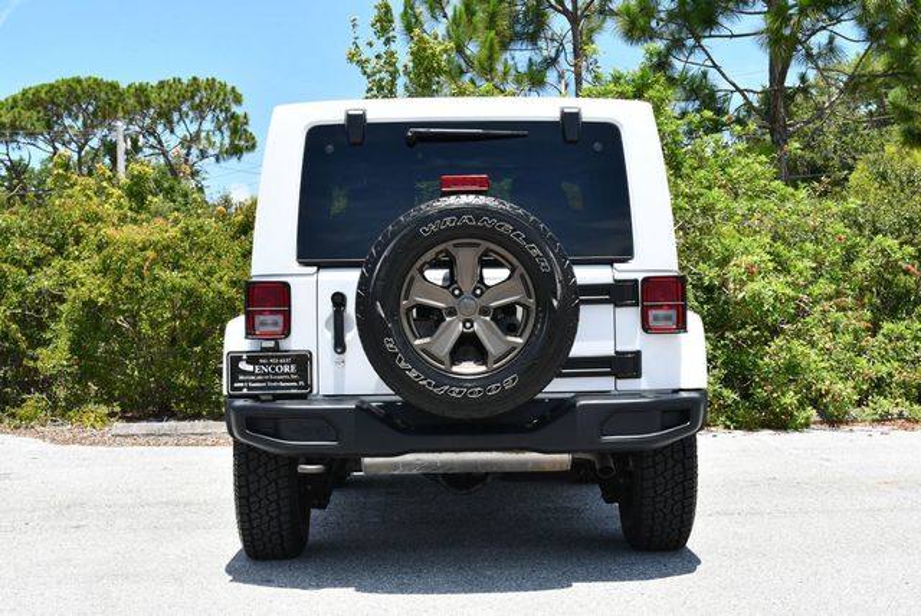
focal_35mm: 56
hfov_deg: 35.6
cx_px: 460
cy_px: 308
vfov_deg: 24.2
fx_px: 1434
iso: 160
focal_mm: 28
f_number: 8
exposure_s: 1/250
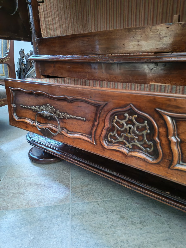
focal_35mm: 27
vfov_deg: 65.3
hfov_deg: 51.4
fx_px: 193
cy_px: 124
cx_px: 93
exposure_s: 1/25
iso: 4000
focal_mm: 6.12
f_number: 1.9
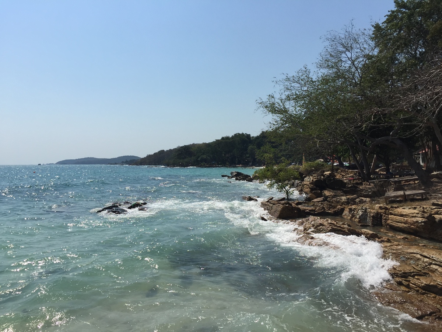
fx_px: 370
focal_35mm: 29
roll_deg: -1.5
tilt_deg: -0.6
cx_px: 221
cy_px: 166
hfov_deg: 61.7
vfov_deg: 48.2
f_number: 2.2
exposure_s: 1/4405
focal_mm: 4.15
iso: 32
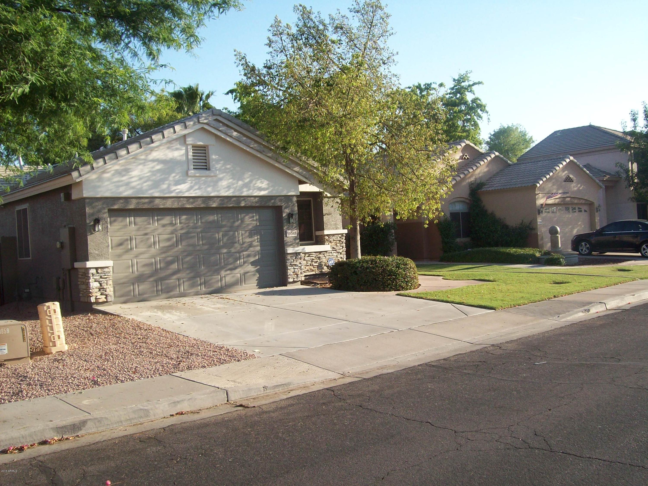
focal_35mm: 36
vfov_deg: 39.7
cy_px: 243
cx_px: 324
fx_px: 674
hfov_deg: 51.4
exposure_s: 1/246
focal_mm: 6
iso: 80
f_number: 4.8
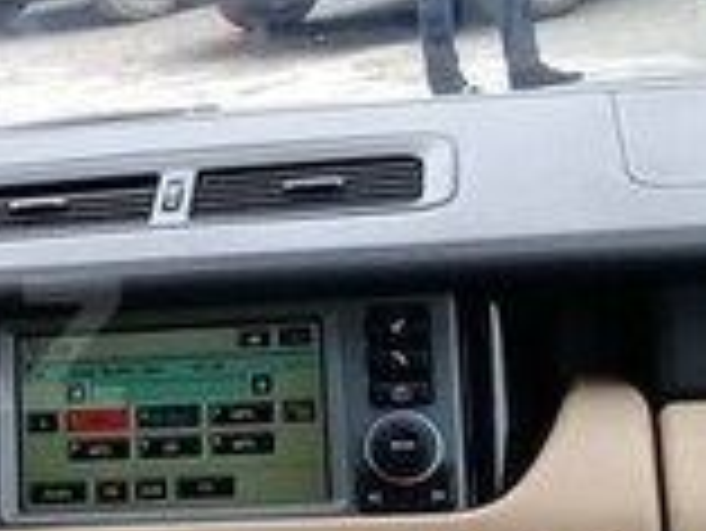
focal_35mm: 130
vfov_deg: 11.4
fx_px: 2653
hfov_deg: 14.2
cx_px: -337
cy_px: 344
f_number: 2.2
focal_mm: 3.3
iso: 64
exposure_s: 1/100
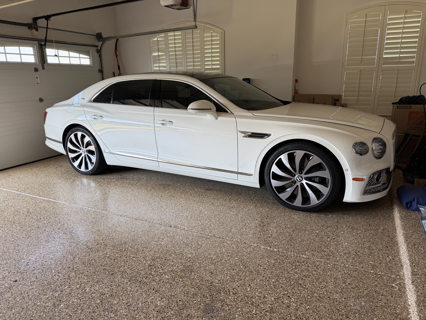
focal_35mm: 24
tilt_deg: -16.2
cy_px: 160
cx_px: 213
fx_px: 295
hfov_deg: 71.6
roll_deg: +1.7
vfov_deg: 56.8
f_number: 1.78
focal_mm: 6.76
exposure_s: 1/146
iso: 64
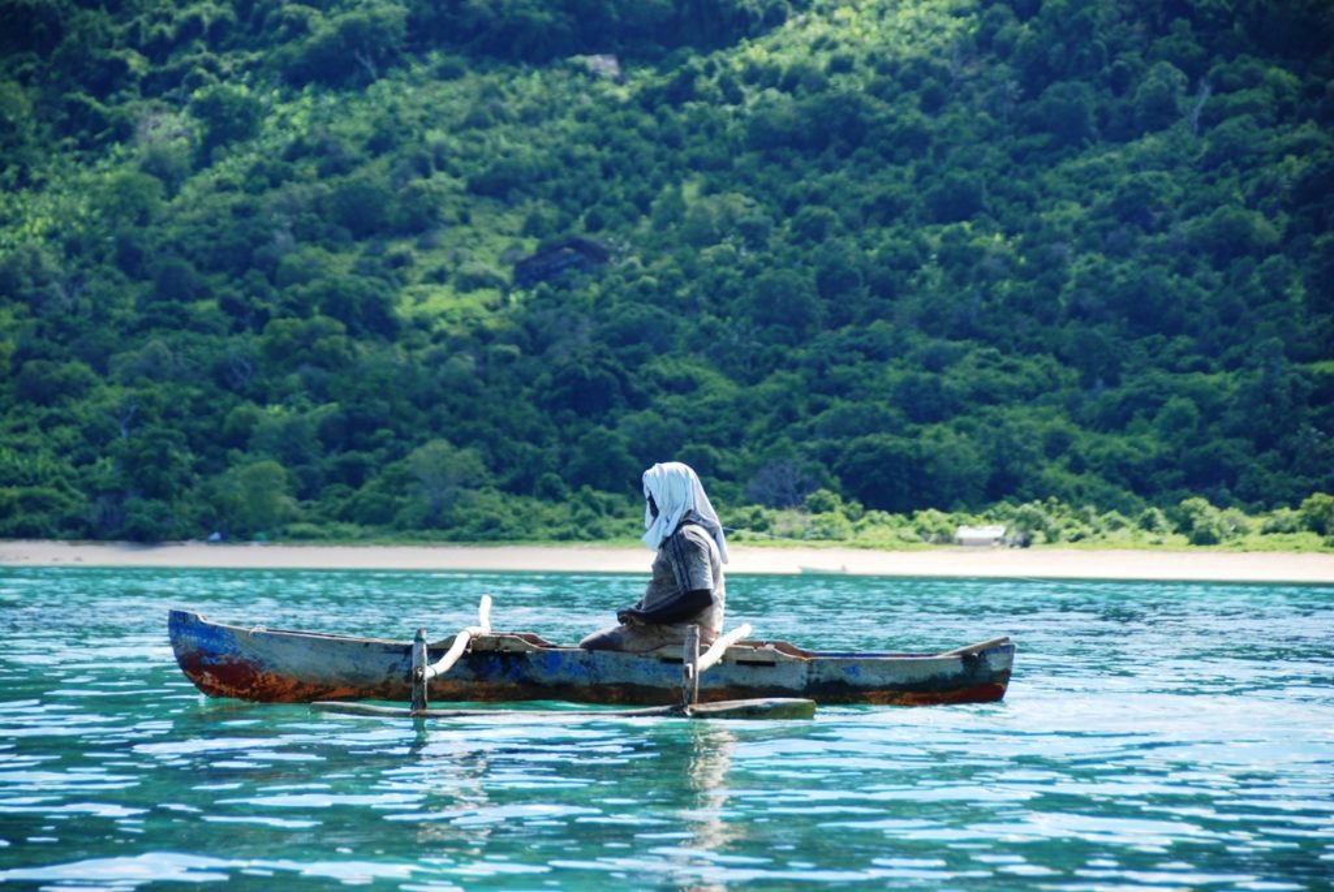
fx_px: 6677
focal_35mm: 180
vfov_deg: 7.6
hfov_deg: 11.4
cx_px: 667
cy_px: 446
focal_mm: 120
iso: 100
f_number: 5.6
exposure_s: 1/160
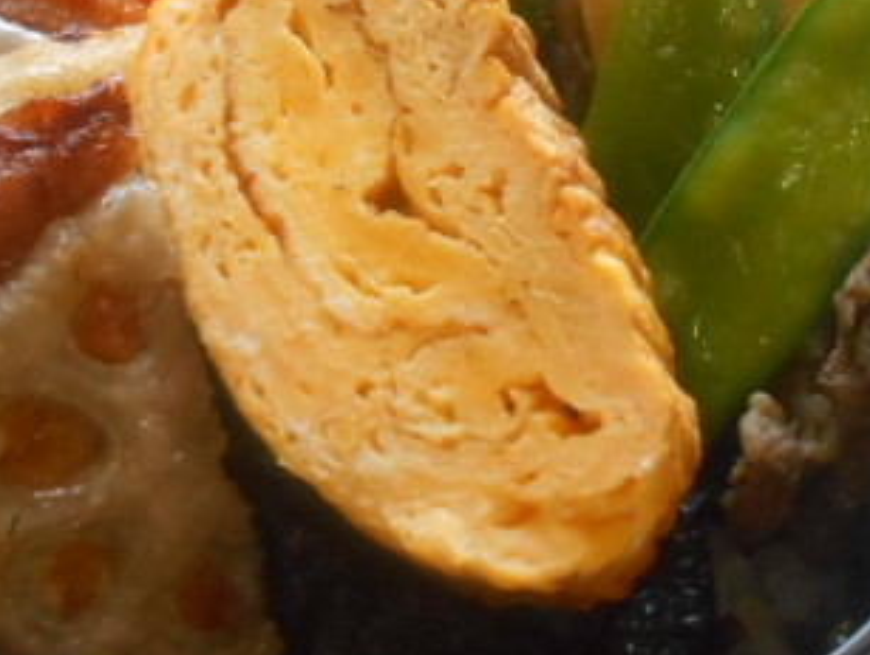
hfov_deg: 15.5
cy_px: 145
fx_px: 3196
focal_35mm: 127
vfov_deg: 11.7
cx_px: 397
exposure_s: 1/50
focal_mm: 10.9
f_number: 4.4
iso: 800
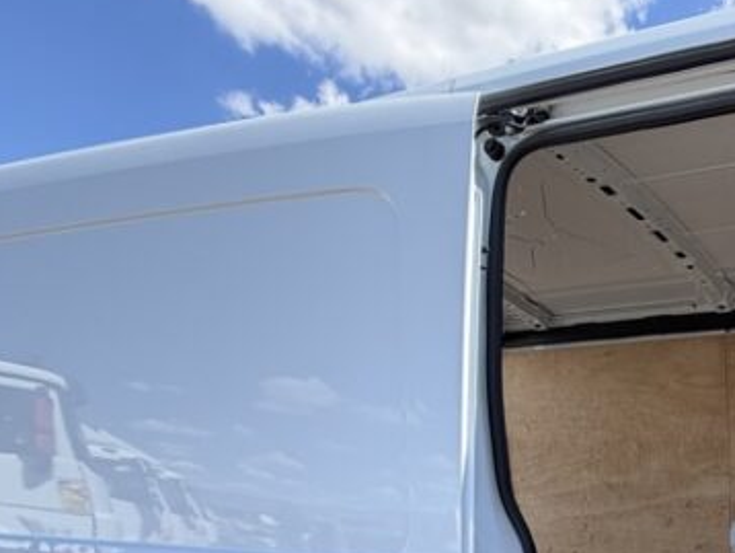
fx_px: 637
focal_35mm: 30
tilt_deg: -5.4
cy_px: 563
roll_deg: +0.3
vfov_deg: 40.5
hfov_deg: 49.1
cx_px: 735
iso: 40
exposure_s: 1/559
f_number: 2.2
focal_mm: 2.22
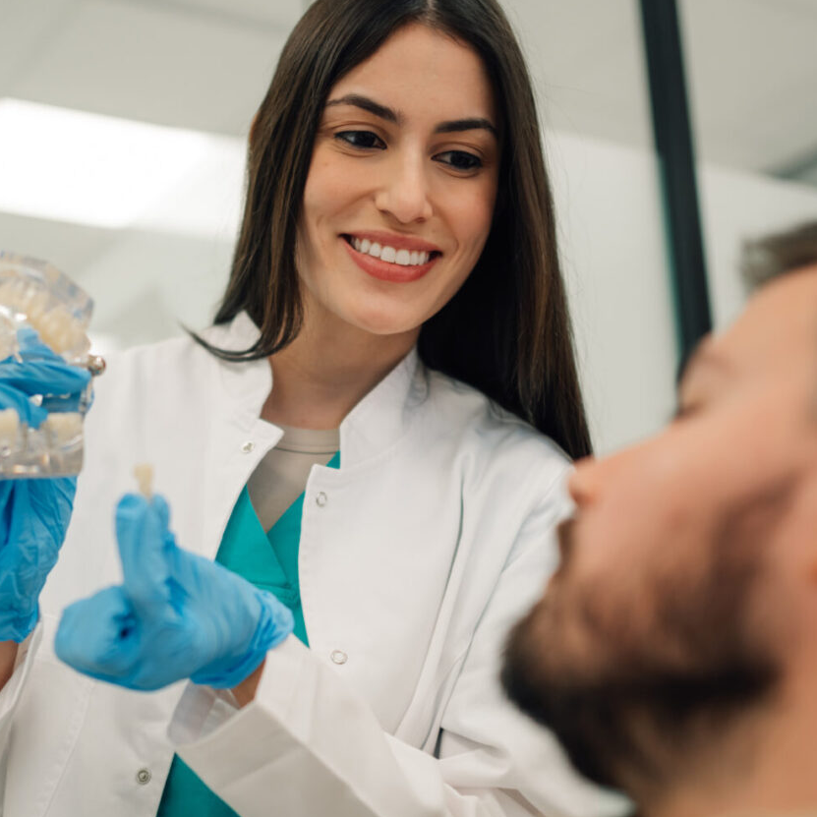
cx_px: 288
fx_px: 1549
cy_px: 488
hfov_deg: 29.4
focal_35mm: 58
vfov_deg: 29.5
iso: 200
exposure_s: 1/400
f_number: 1.4
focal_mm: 35
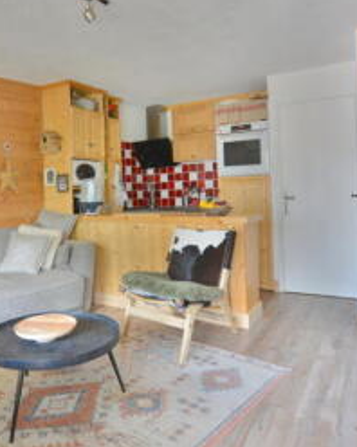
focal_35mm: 27
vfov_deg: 63.8
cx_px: 130
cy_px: 188
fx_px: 357
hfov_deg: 52.4
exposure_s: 1/25
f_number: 3.5
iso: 200
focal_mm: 10
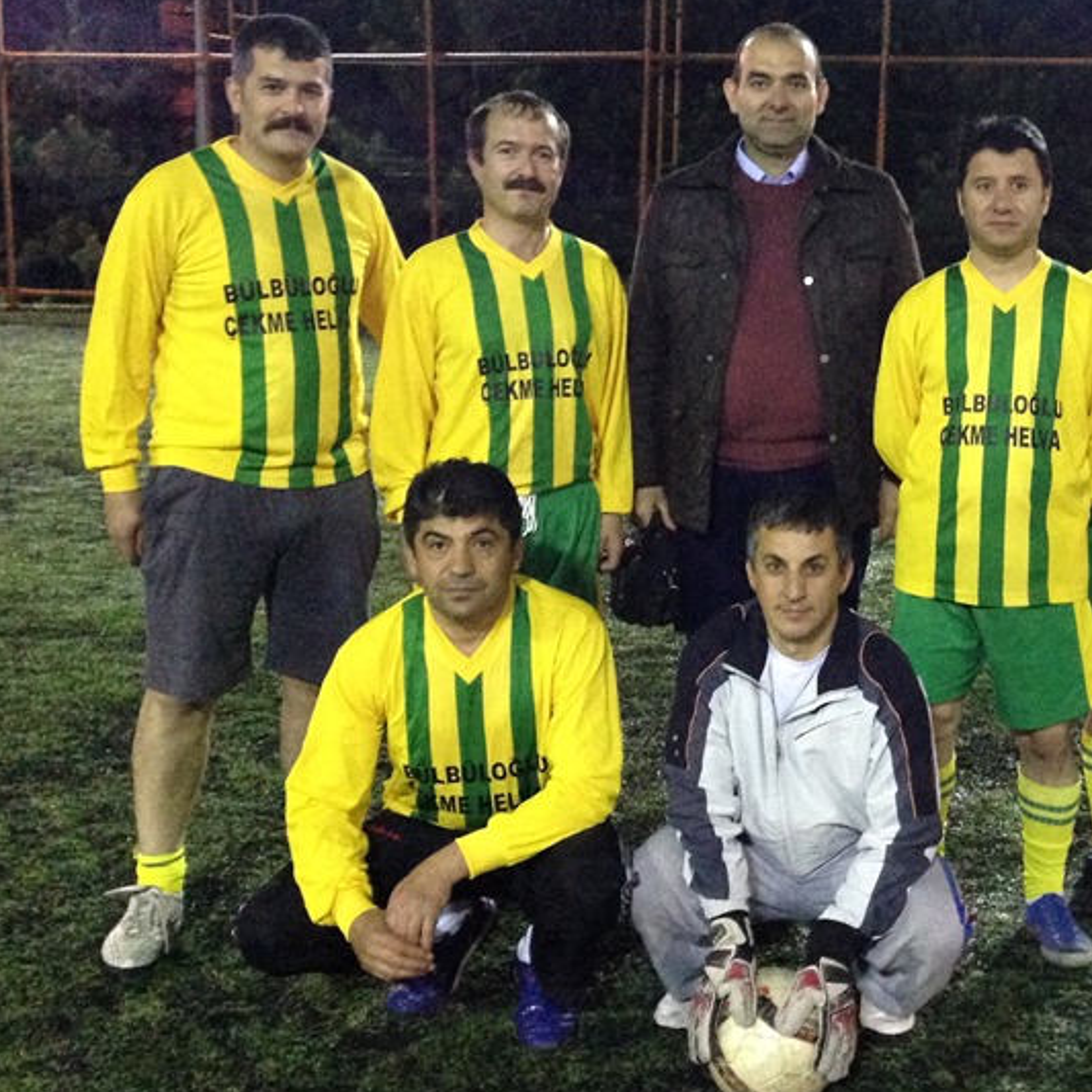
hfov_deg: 30.0
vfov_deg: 30.5
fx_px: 1999
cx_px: 846
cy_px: 449
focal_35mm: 56
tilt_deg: -6.4
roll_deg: -0.6
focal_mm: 4.12
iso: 500
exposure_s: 1/15
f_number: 2.4
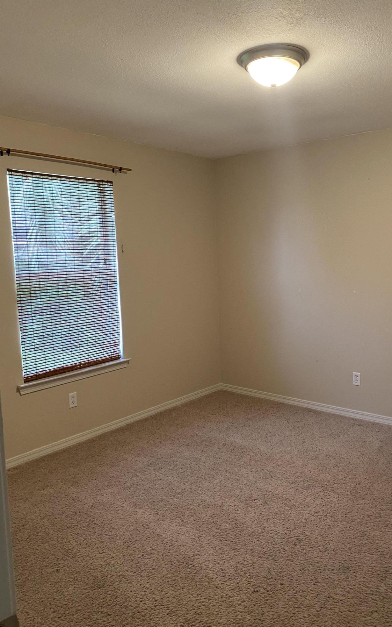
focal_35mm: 28
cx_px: 234
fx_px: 479
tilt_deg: -5.6
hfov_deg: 44.3
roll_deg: +0.6
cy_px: 313
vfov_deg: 66.5
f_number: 1.8
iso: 250
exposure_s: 1/60
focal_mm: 4.25
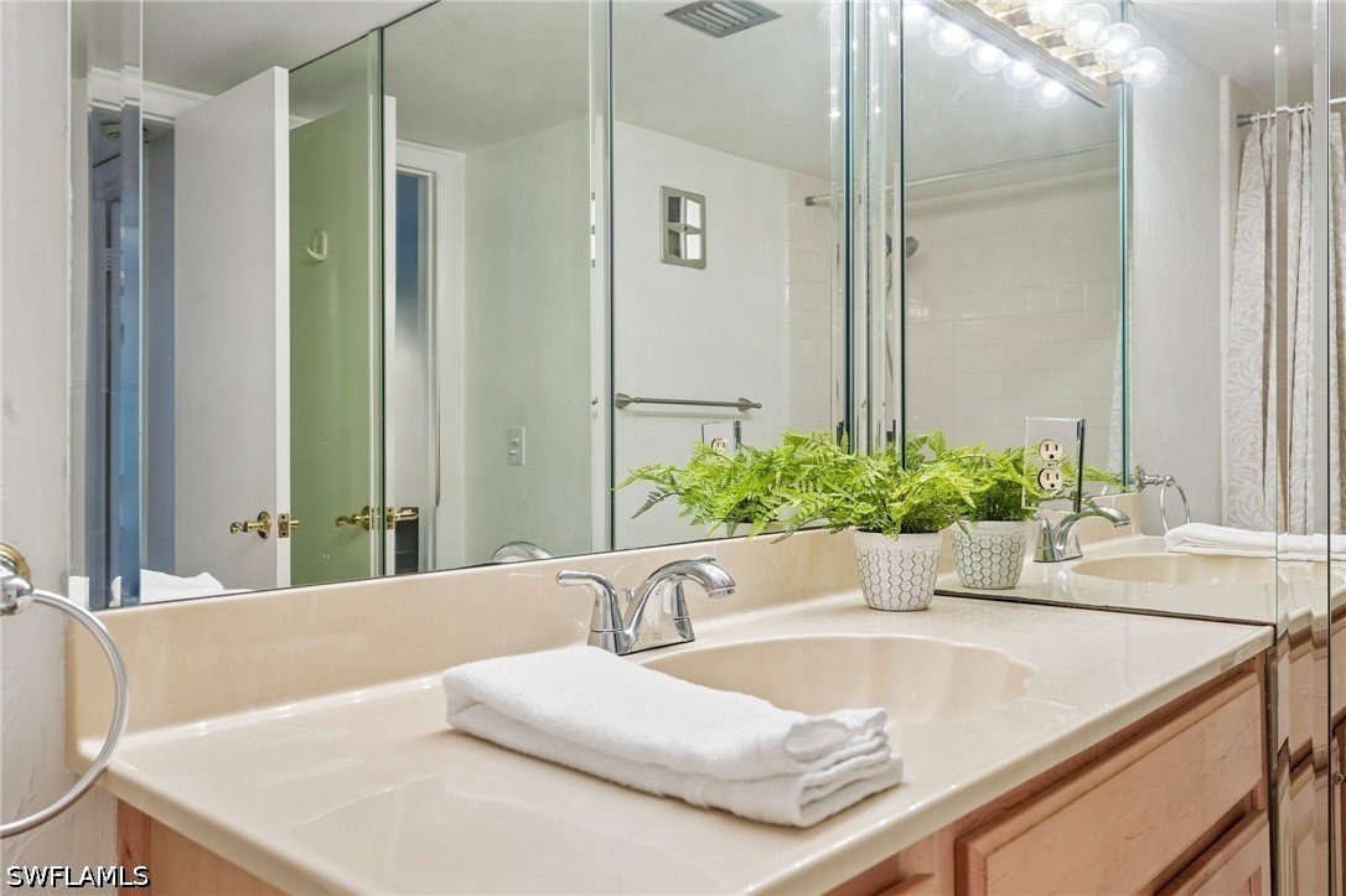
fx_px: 1028
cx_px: 673
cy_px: 448
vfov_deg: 47.1
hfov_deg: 66.4
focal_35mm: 28
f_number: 8
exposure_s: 1/20
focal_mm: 27.5
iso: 400
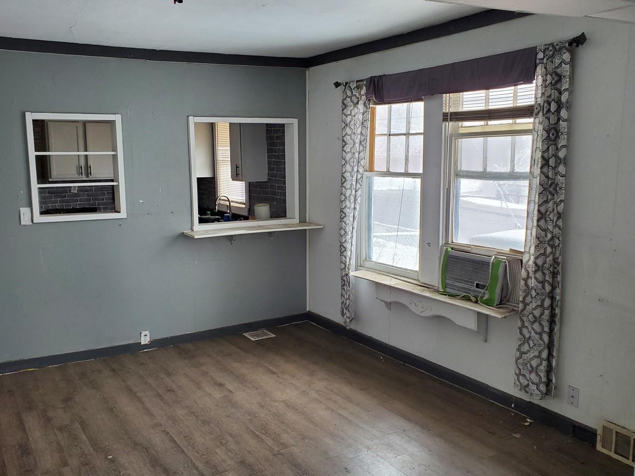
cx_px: 296
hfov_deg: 56.8
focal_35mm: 32
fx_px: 587
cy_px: 246
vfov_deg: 44.2
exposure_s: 1/72
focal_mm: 4.3
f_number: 2.4
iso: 200
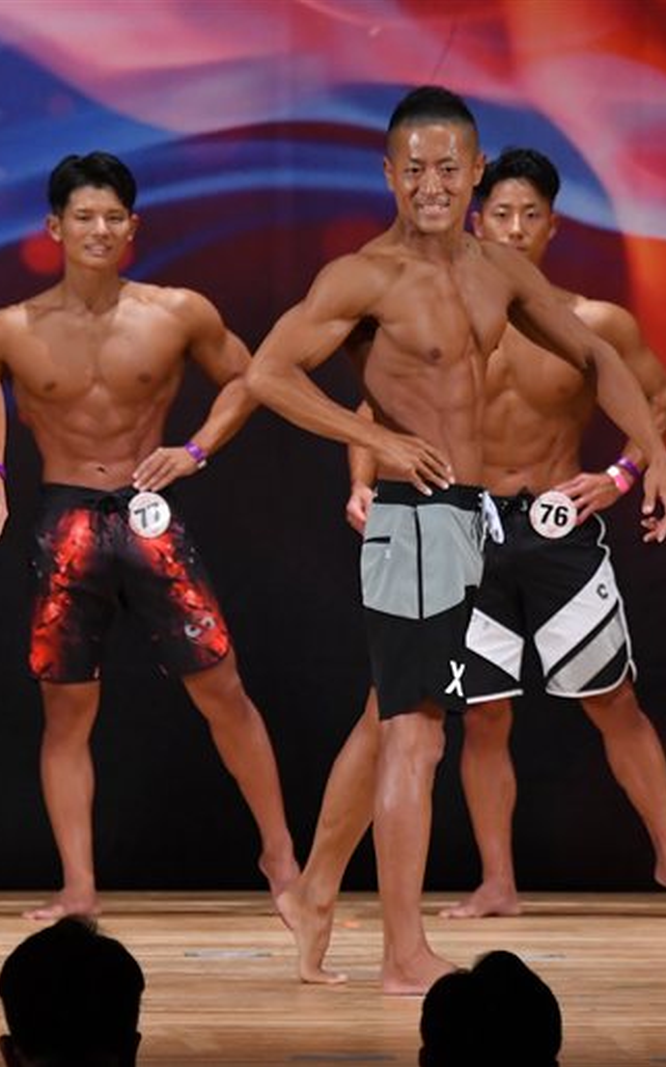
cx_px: 126
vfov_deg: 5.7
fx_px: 10722
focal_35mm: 369
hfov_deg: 3.6
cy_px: 534
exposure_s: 1/400
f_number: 5.6
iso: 3200
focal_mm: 160
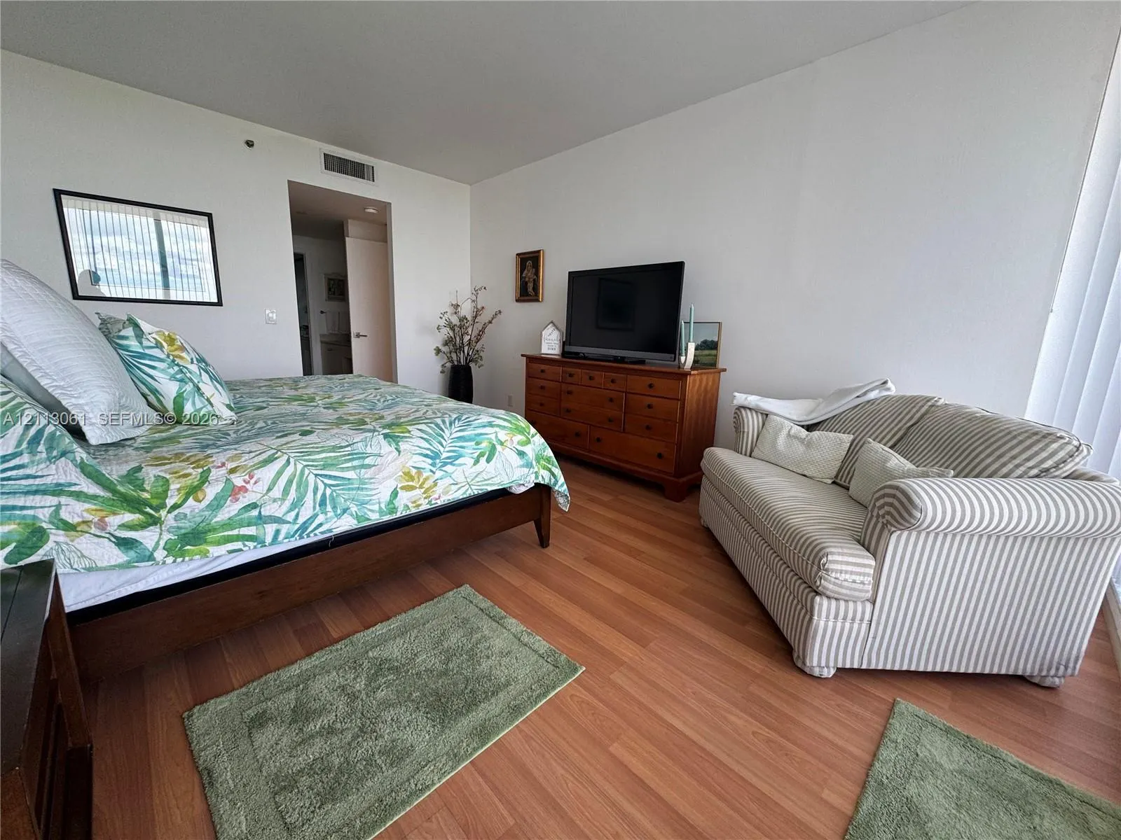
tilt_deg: -11.4
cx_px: 560
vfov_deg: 85.7
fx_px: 453
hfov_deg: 102.1
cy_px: 420
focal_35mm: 14
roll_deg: -2.4
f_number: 2.2
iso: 100
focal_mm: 2.22
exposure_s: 1/99
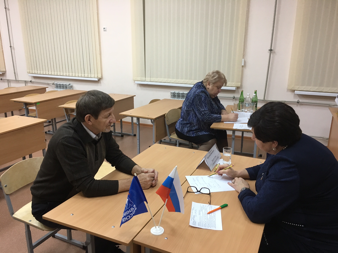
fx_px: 283
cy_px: 126
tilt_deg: -16.0
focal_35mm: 29
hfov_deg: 61.7
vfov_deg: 48.2
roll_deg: -0.6
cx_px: 169
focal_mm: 4.15
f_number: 2.2
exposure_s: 1/33
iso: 125
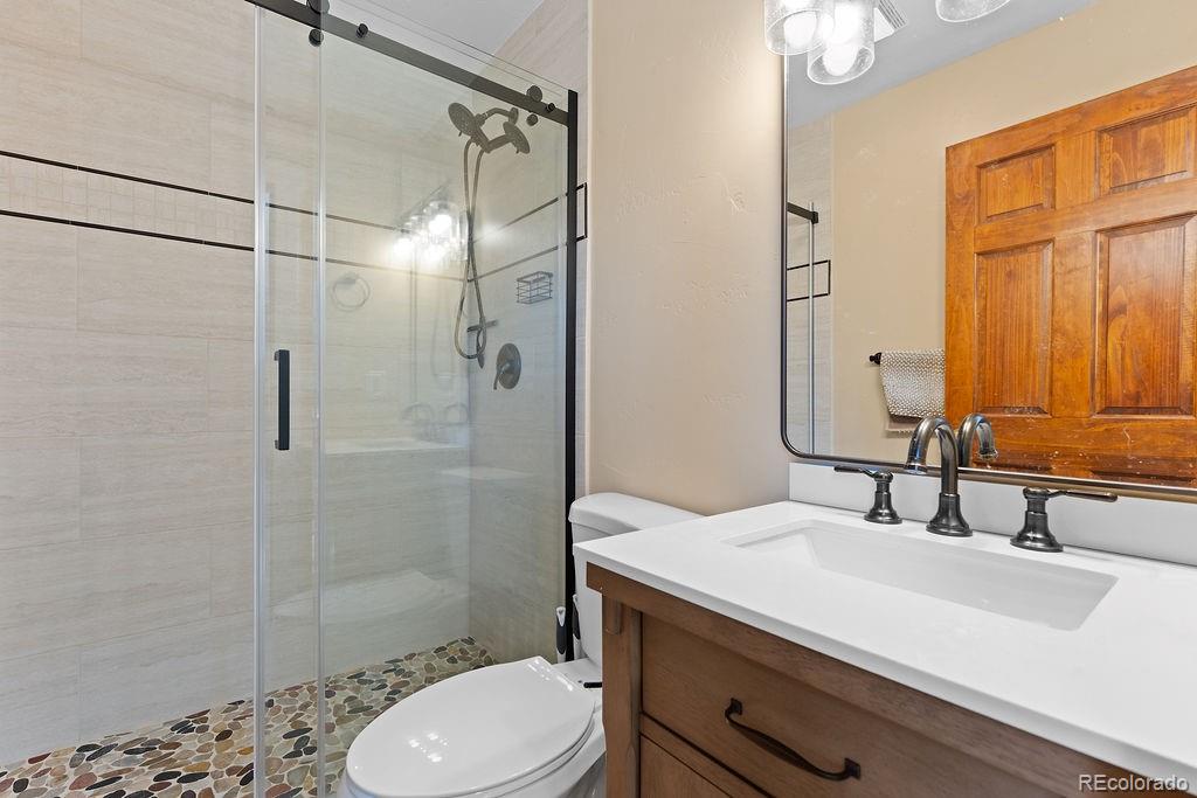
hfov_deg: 96.7
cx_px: 598
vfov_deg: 73.8
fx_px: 532
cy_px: 399
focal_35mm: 16
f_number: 8
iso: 160
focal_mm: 16
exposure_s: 1/1.67
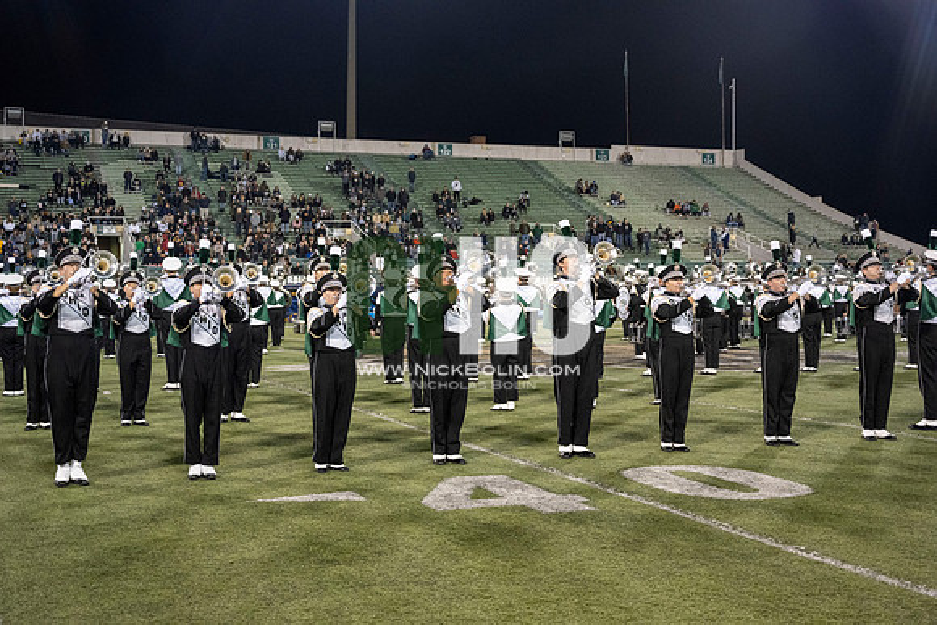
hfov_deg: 41.1
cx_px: 468
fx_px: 1250
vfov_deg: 28.1
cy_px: 312
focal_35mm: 48
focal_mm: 48
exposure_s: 1/500
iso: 2000
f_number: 4
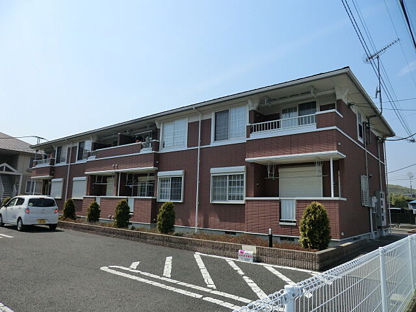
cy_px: 156
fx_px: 288
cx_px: 208
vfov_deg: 56.8
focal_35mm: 24
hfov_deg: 71.6
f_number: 7.5
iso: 80
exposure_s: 1/320
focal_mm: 4.3
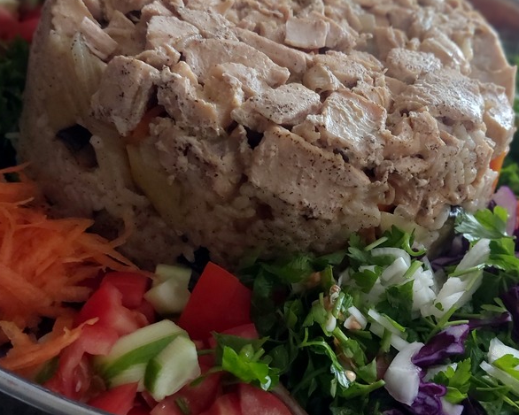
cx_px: 287
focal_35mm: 46
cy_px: 219
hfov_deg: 40.3
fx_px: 707
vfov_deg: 32.7
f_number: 1.8
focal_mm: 4.6
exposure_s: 1/17
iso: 400
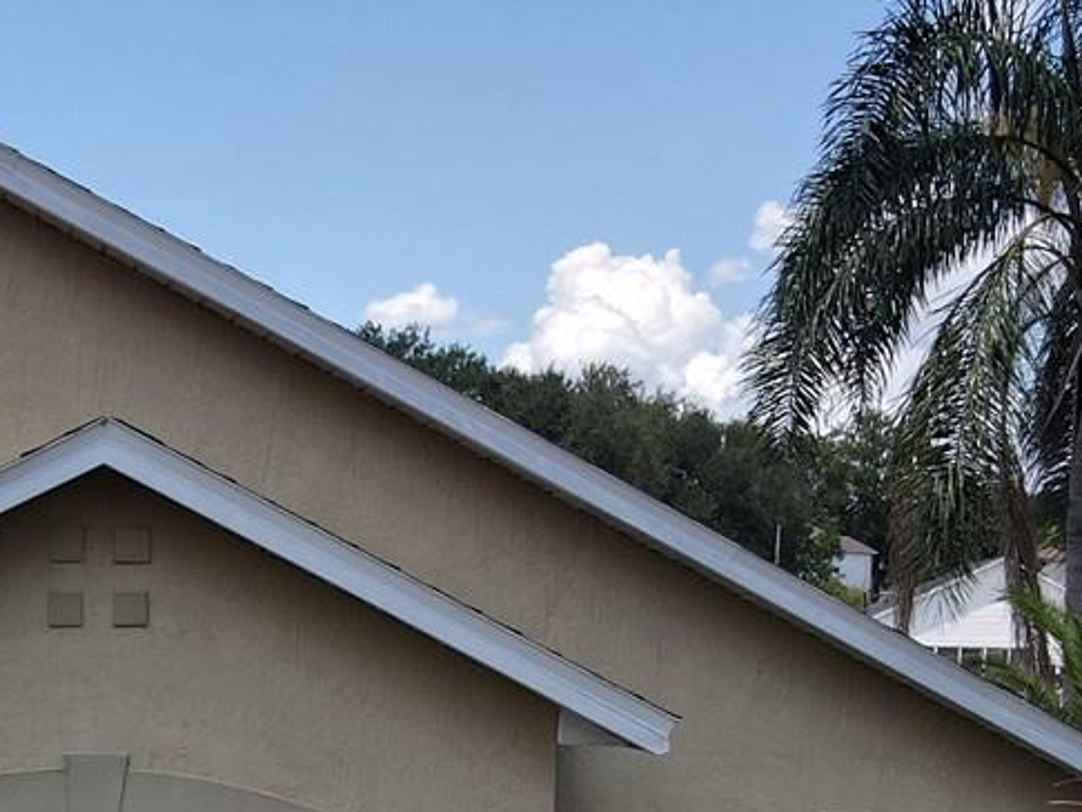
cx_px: 80
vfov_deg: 18.0
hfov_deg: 23.9
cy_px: 908
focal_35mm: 79
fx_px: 2471
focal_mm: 4.5
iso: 100
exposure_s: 1/500
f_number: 2.8
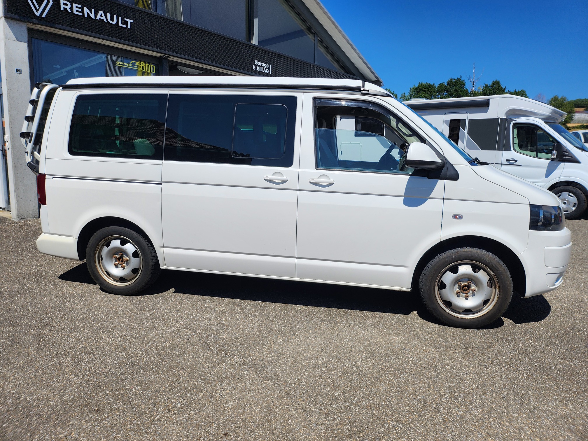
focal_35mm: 24
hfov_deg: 71.6
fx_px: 408
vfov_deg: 56.8
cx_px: 294
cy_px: 220
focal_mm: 5
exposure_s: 1/5906
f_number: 1.8
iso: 50
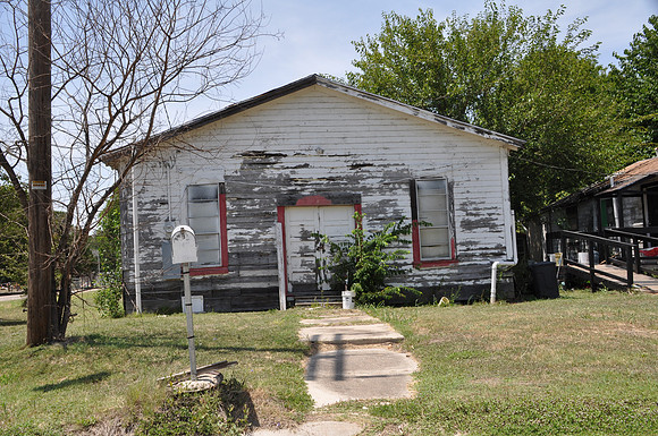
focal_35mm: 39
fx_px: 712
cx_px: 329
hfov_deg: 49.6
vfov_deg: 34.1
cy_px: 218
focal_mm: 26
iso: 200
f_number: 11
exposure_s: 1/125
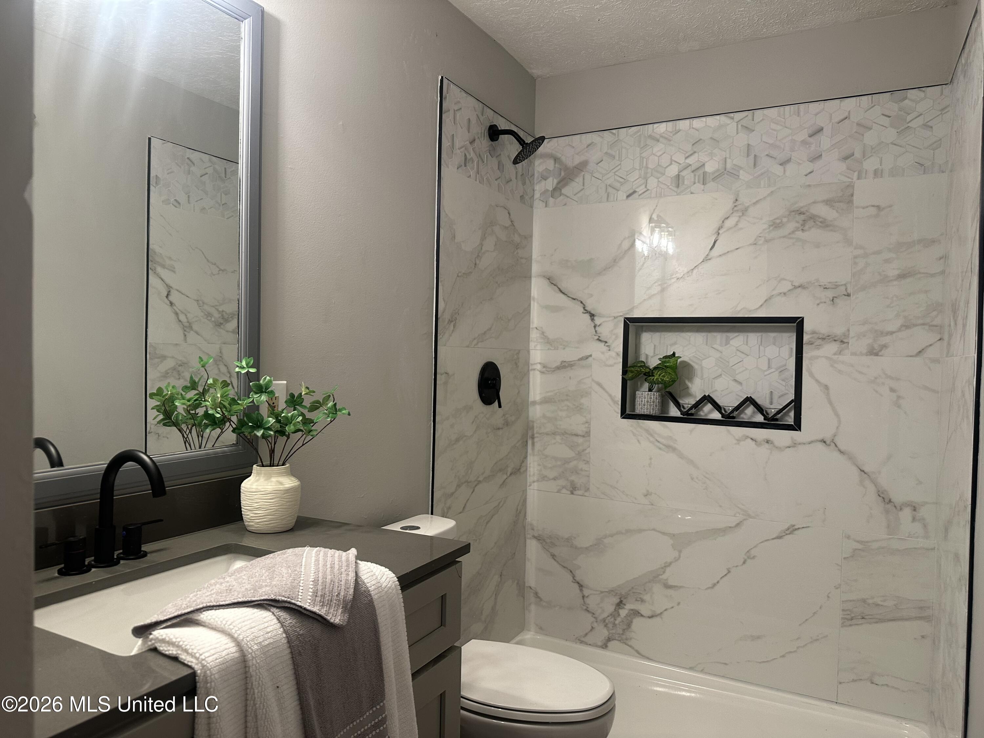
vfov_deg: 56.8
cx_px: 492
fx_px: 682
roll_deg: -1.6
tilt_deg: +0.4
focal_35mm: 24
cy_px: 369
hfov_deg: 71.6
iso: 200
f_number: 1.78
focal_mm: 6.86
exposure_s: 1/60
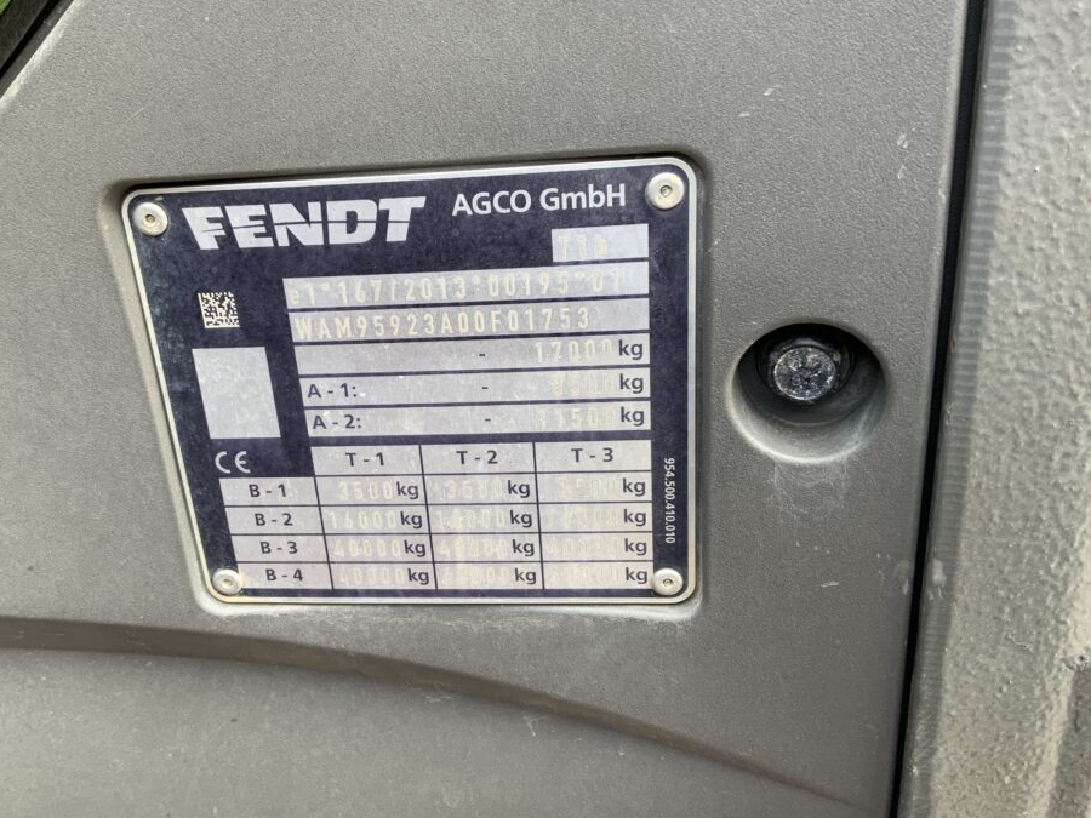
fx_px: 1040
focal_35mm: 33
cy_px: 422
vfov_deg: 42.9
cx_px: 472
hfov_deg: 55.2
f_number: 1.8
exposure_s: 1/122
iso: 25
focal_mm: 3
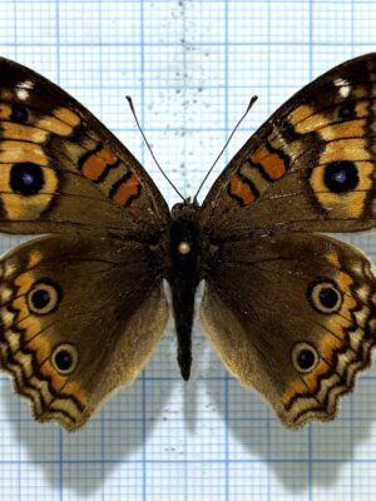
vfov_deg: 67.3
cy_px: 250
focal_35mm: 26
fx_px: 377
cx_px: 188
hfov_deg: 53.1
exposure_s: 1/1220
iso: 50
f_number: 1.6
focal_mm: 5.96
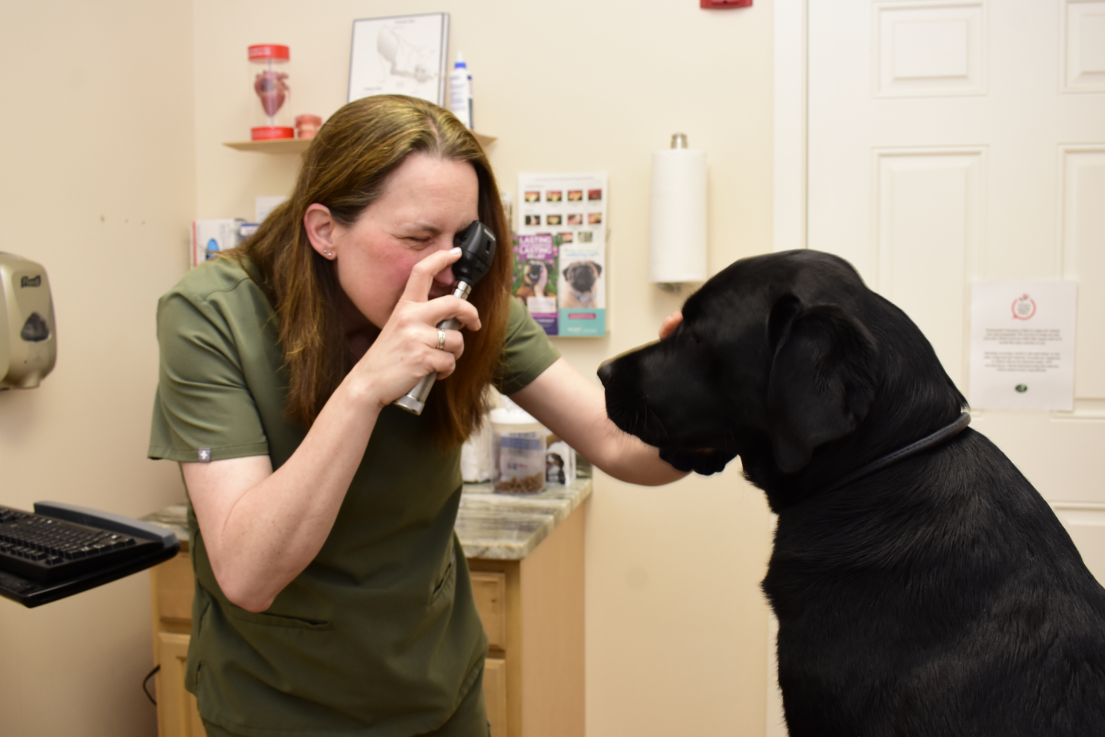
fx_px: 1043
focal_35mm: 34
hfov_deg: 55.8
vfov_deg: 38.9
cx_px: 560
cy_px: 366
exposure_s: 1/80
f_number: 5.6
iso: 800
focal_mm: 22
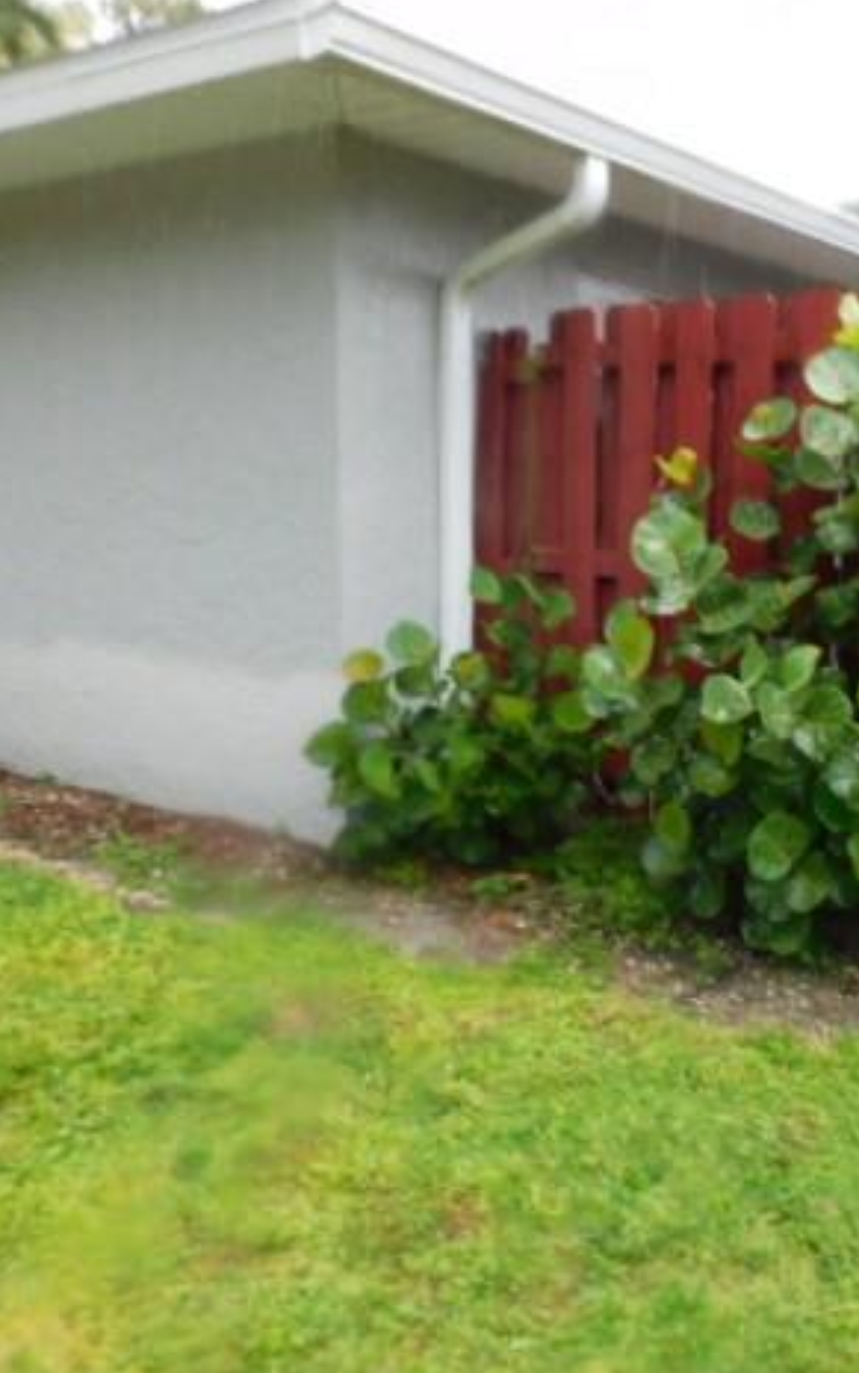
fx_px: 1310
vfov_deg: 55.3
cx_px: 697
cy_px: 691
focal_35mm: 35
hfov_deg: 35.1
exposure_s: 1/100
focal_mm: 4.3
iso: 125
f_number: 3.3
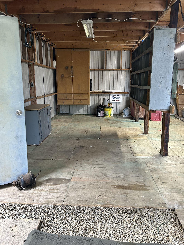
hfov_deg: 49.8
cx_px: 94
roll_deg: -1.1
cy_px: 116
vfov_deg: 63.4
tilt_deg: -10.5
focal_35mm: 28
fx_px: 198
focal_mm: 5.7
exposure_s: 1/120
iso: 125
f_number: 1.5
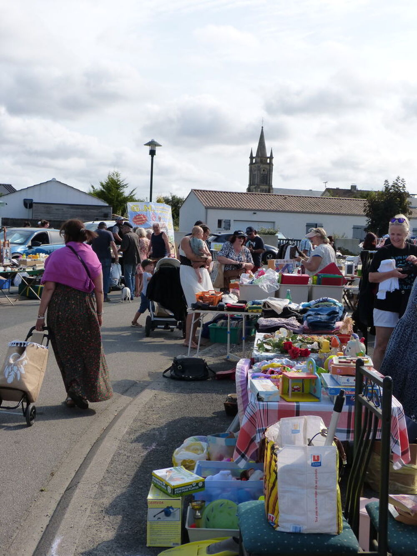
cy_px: 278
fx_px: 707
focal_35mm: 44
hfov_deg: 32.9
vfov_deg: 42.9
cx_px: 208
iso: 160
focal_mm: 7.9
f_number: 4
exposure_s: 1/1000
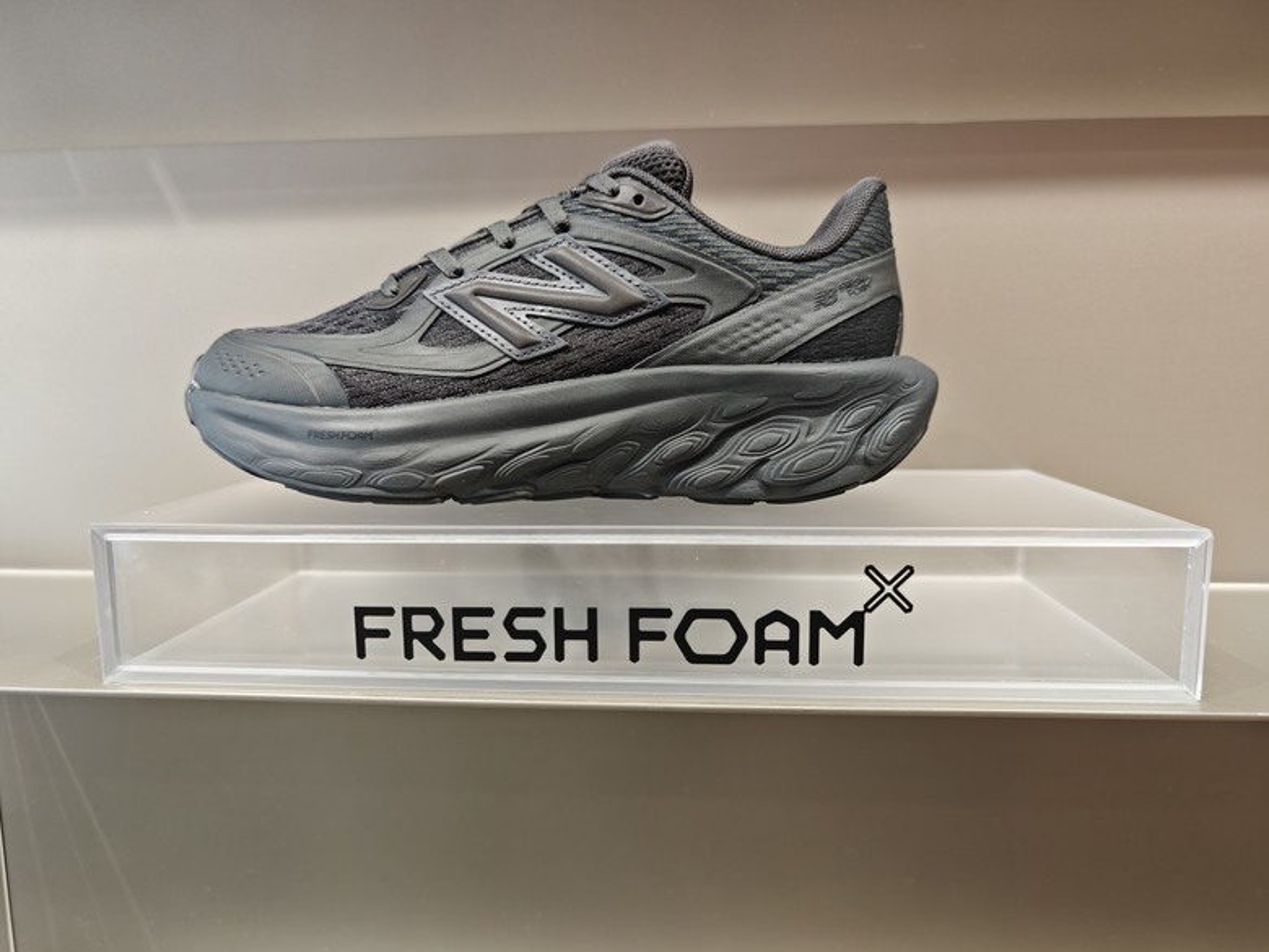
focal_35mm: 23
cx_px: 634
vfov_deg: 58.9
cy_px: 476
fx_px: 843
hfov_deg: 73.9
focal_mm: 8.72
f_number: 1.63
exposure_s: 1/100
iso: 160
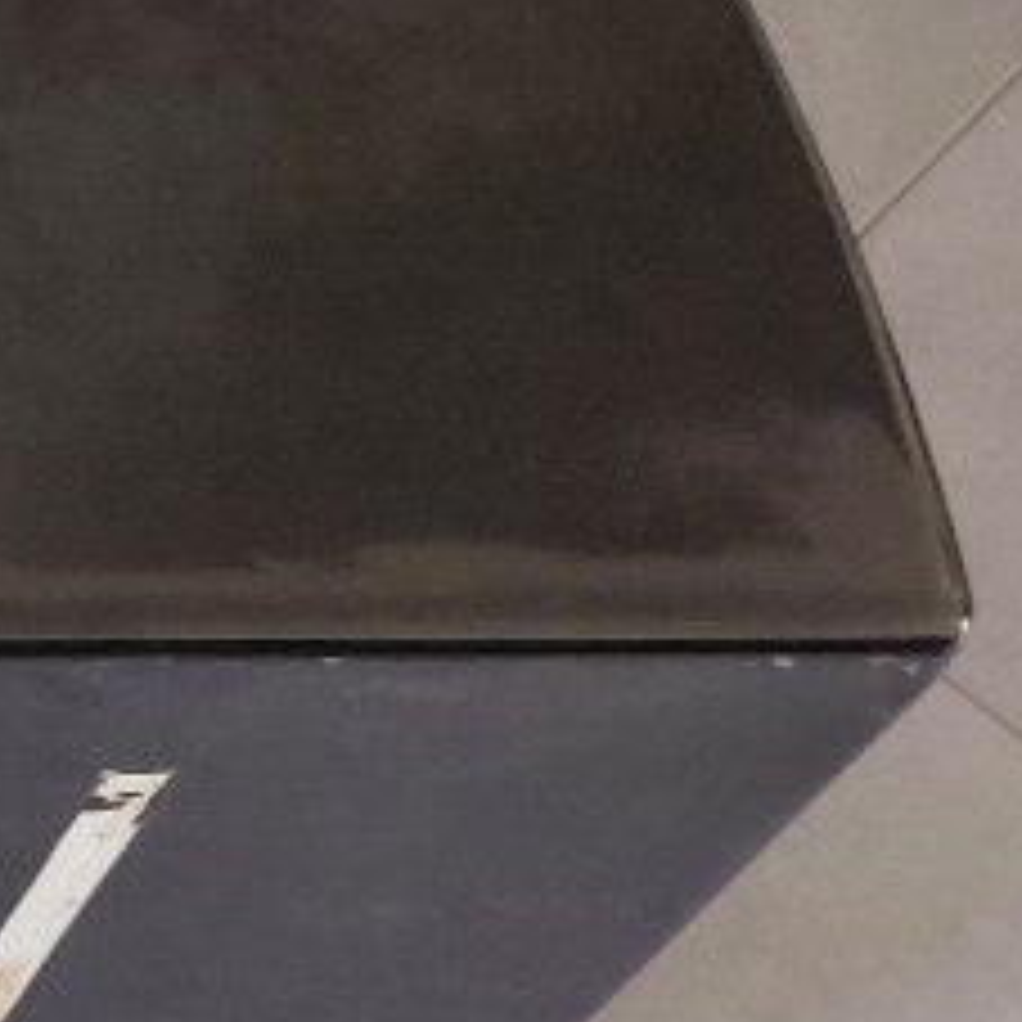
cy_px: -221
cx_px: -1513
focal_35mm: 117
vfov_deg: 14.4
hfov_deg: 11.8
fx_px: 3908
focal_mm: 4.69
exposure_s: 1/30
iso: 320
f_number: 1.8
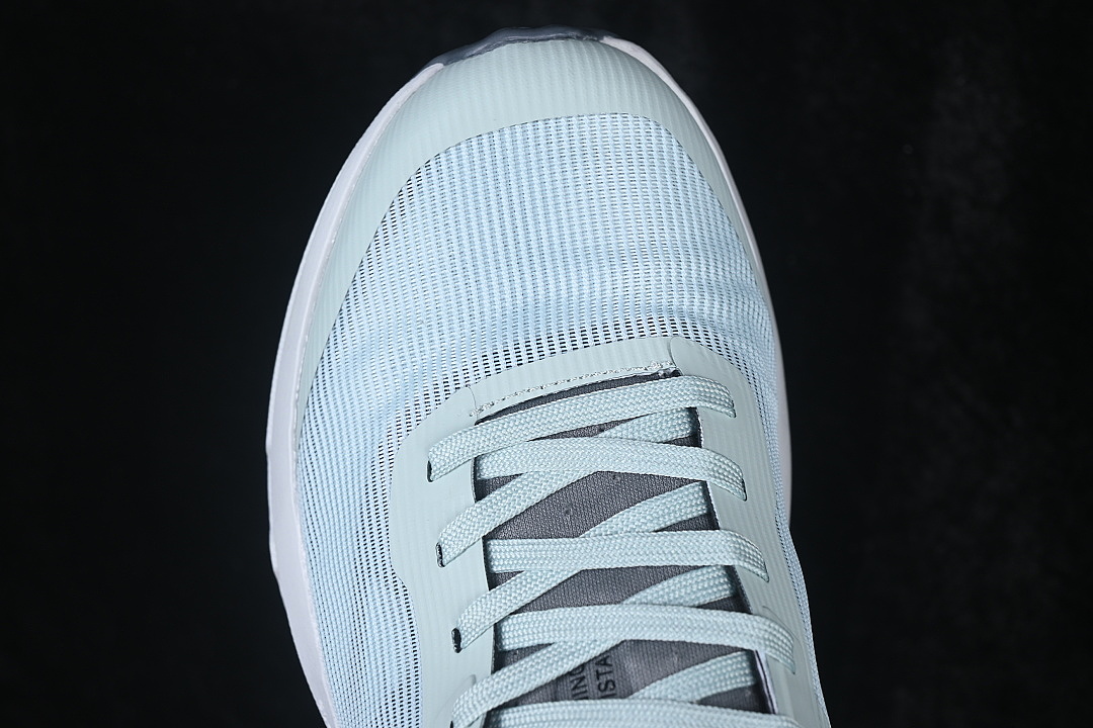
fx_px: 2277
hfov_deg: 27.0
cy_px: 364
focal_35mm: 75
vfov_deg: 18.2
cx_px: 546
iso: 160
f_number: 7.1
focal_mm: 50
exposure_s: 1/80
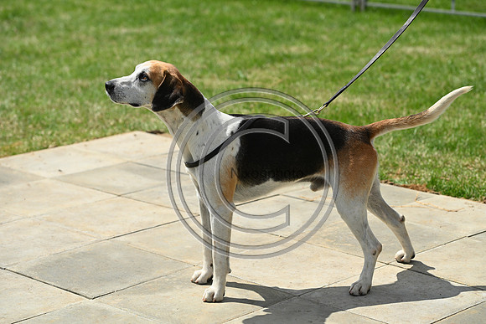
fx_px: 1418
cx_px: 243
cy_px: 162
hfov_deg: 19.5
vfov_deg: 13.0
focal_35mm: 105
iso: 125
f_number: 4.5
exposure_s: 1/1250
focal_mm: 105
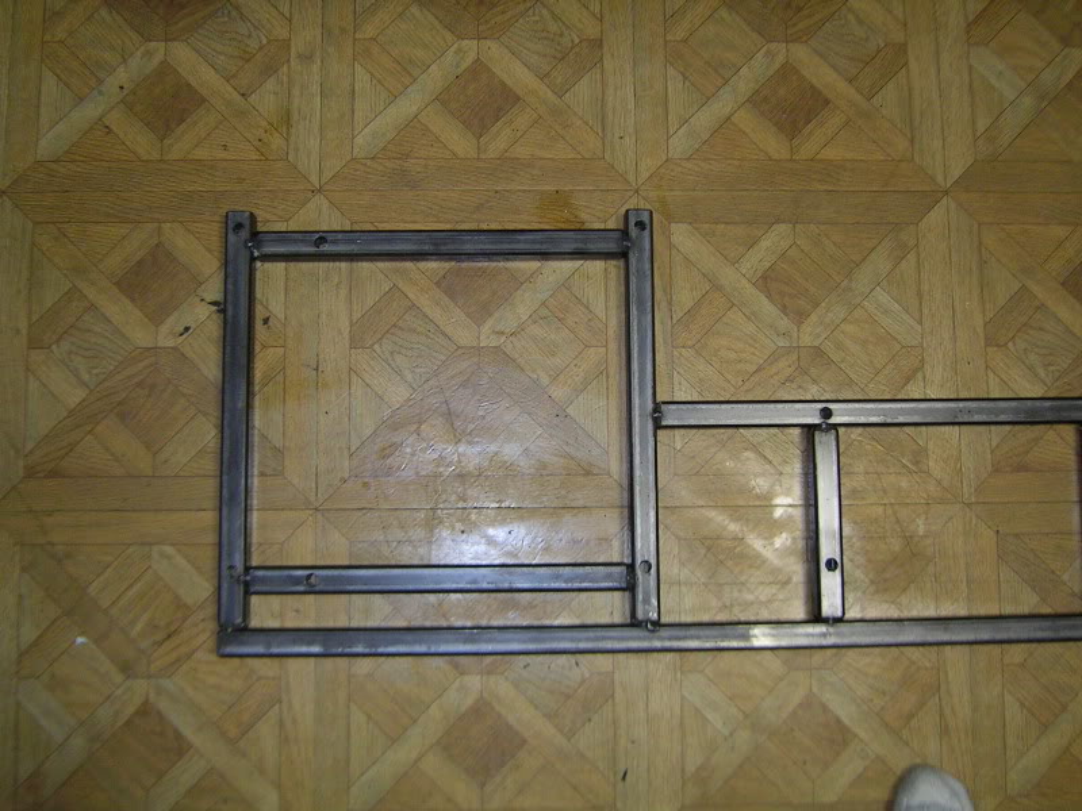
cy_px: 406
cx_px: 541
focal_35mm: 36
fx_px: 1125
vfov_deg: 39.7
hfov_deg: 51.4
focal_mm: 5.6
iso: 100
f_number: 2.8
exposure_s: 1/30
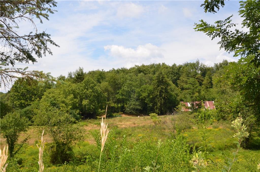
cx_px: 130
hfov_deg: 49.7
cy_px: 86
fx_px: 281
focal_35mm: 39
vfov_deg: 34.0
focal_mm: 26
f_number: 11
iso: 250
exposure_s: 1/250
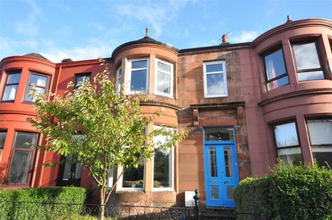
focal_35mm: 22
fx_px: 207
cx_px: 166
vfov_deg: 56.0
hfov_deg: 77.4
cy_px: 110
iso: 800
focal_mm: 15
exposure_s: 1/500
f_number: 7.1
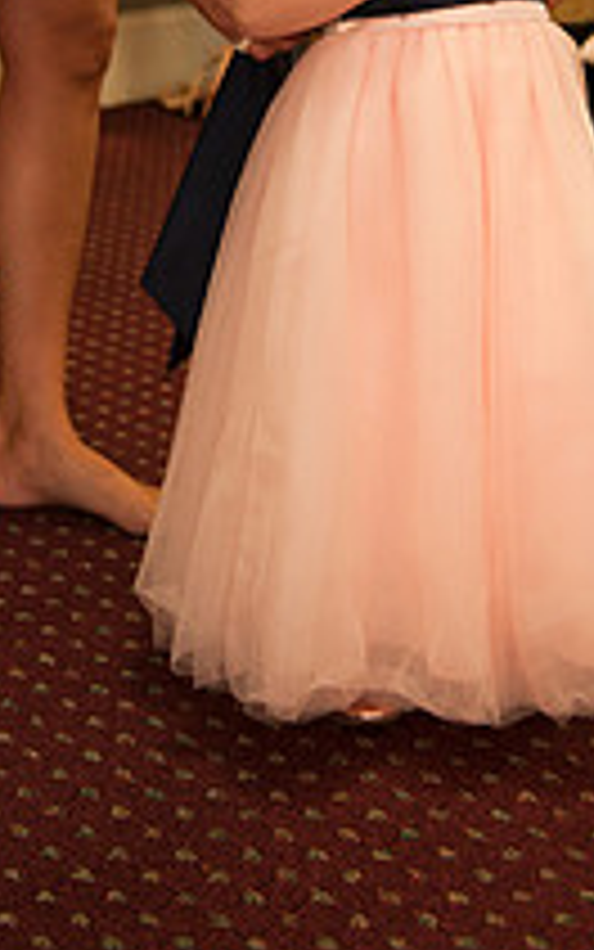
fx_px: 1915
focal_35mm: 74
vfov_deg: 26.2
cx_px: 263
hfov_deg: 17.6
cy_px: -23
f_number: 2.8
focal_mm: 34
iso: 250
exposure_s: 1/50
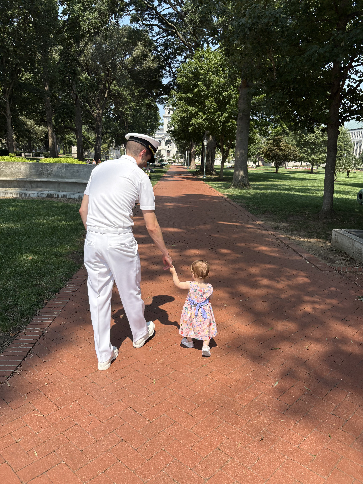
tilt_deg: -8.6
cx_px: 182
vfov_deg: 67.3
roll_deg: -0.9
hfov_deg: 53.1
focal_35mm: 26
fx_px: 364
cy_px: 242
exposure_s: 1/3279
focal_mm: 5.96
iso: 64
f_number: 1.6
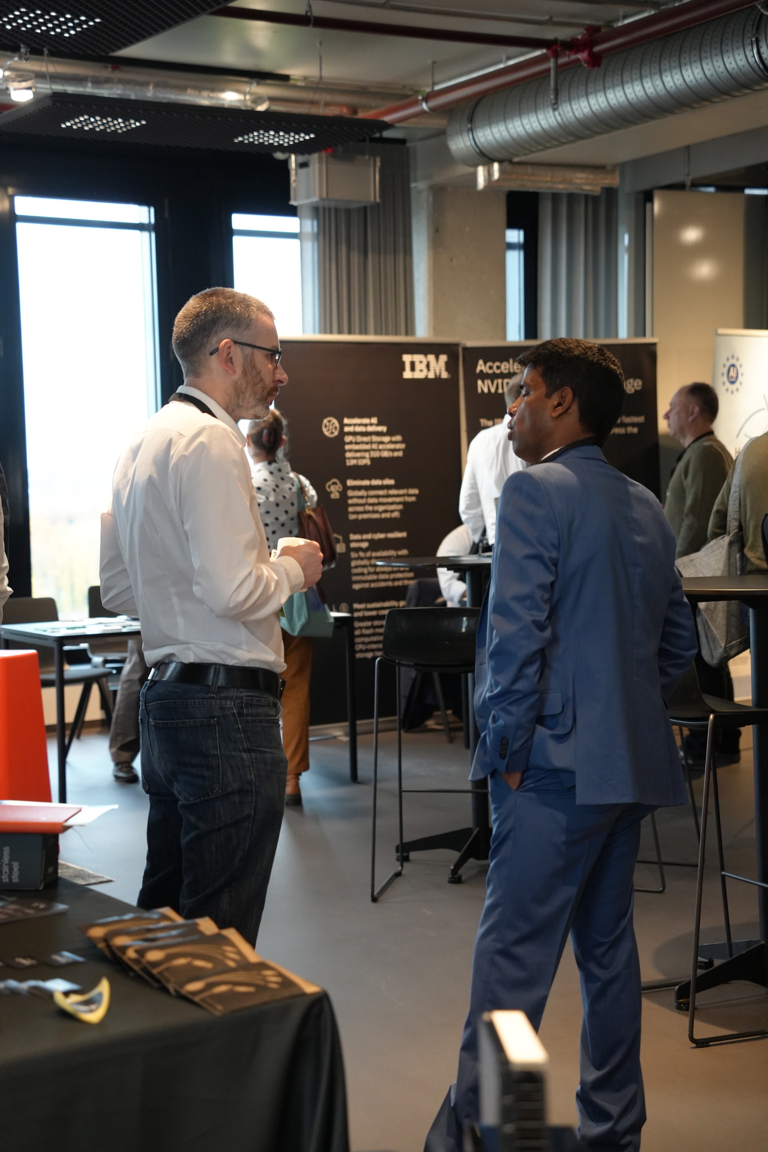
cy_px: 576
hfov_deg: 22.3
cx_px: 384
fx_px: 1952
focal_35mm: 61
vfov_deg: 32.9
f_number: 4
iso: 3200
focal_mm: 61
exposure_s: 1/160
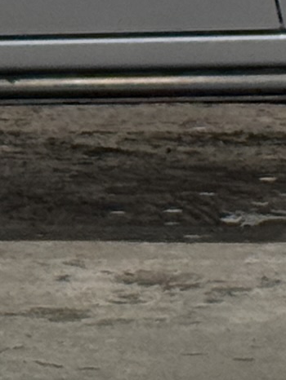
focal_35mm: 415
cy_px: -355
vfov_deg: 4.7
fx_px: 4568
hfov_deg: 3.6
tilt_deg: -0.6
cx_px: 92
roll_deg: -0.2
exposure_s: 1/60
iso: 64
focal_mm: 6.76
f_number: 1.78
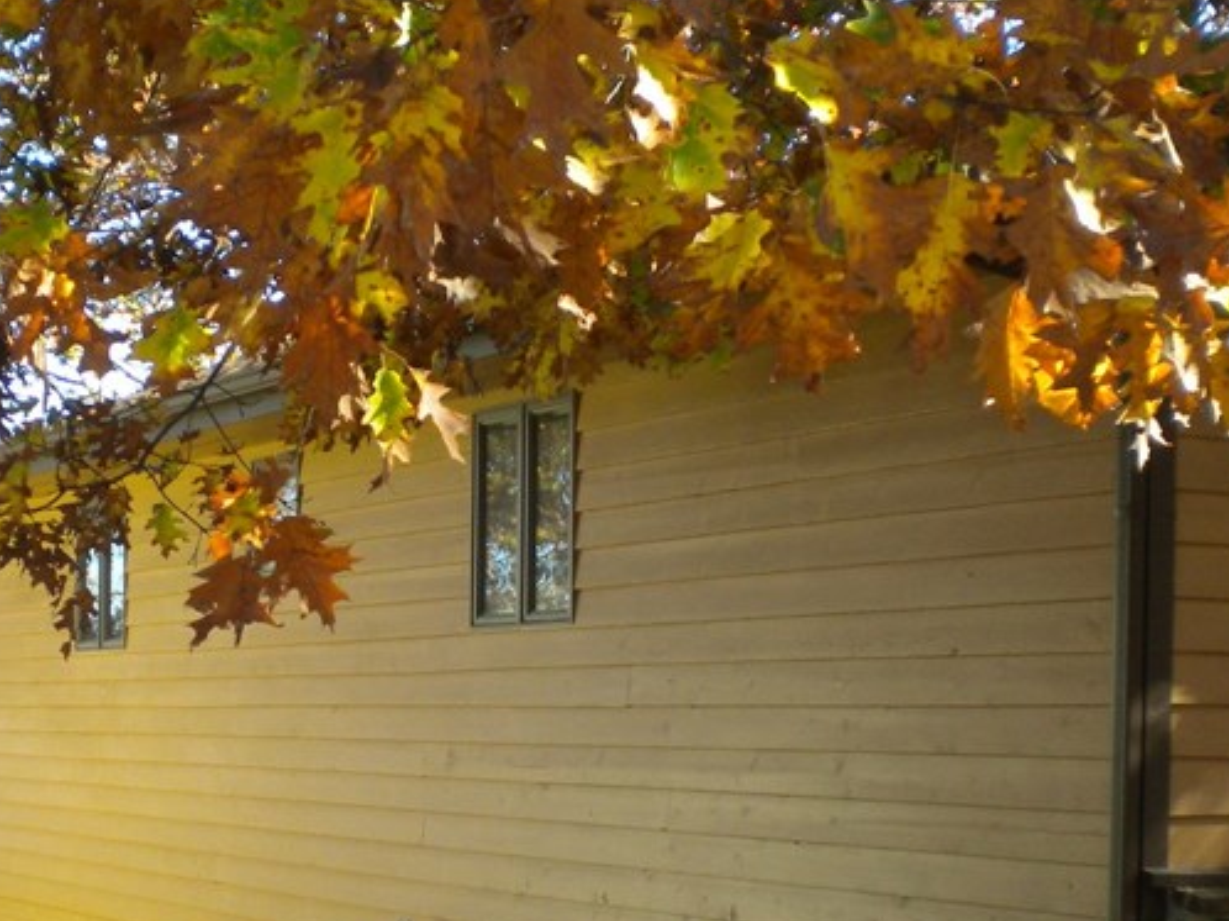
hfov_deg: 26.9
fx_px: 2555
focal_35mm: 72
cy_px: 837
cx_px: 395
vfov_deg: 20.0
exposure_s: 1/156
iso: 113
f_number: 4.6
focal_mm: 6.3
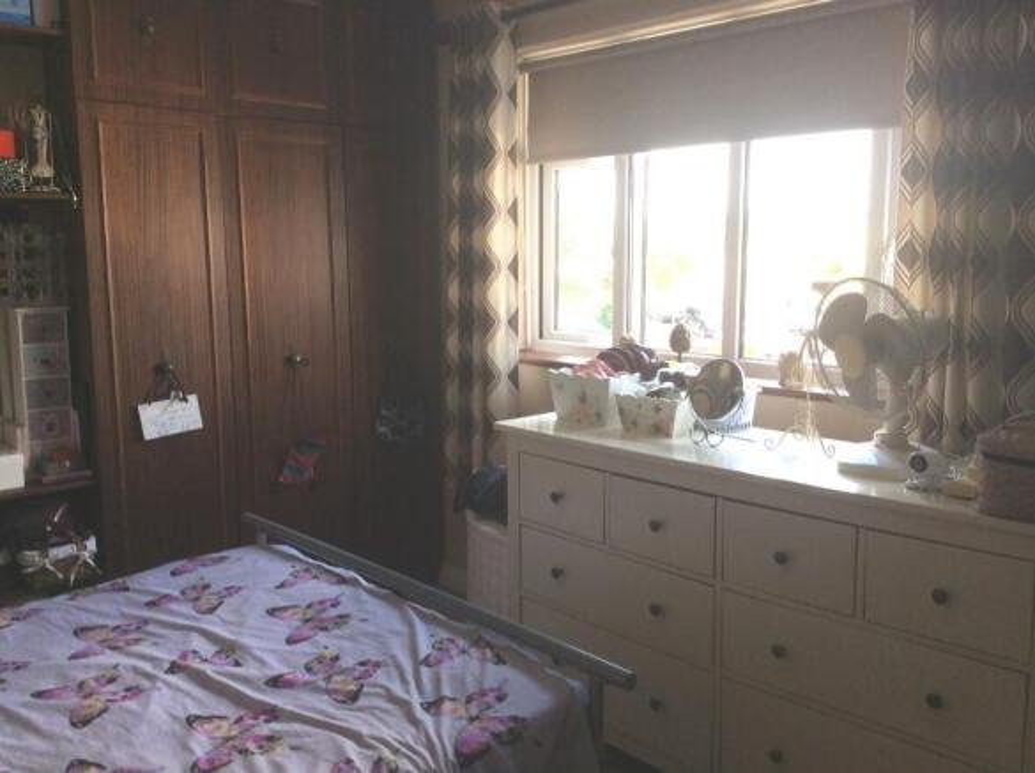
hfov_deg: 56.9
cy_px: 386
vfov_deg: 44.1
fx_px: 955
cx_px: 518
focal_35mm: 32
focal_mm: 3.3
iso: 32
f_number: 2.4
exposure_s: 1/33
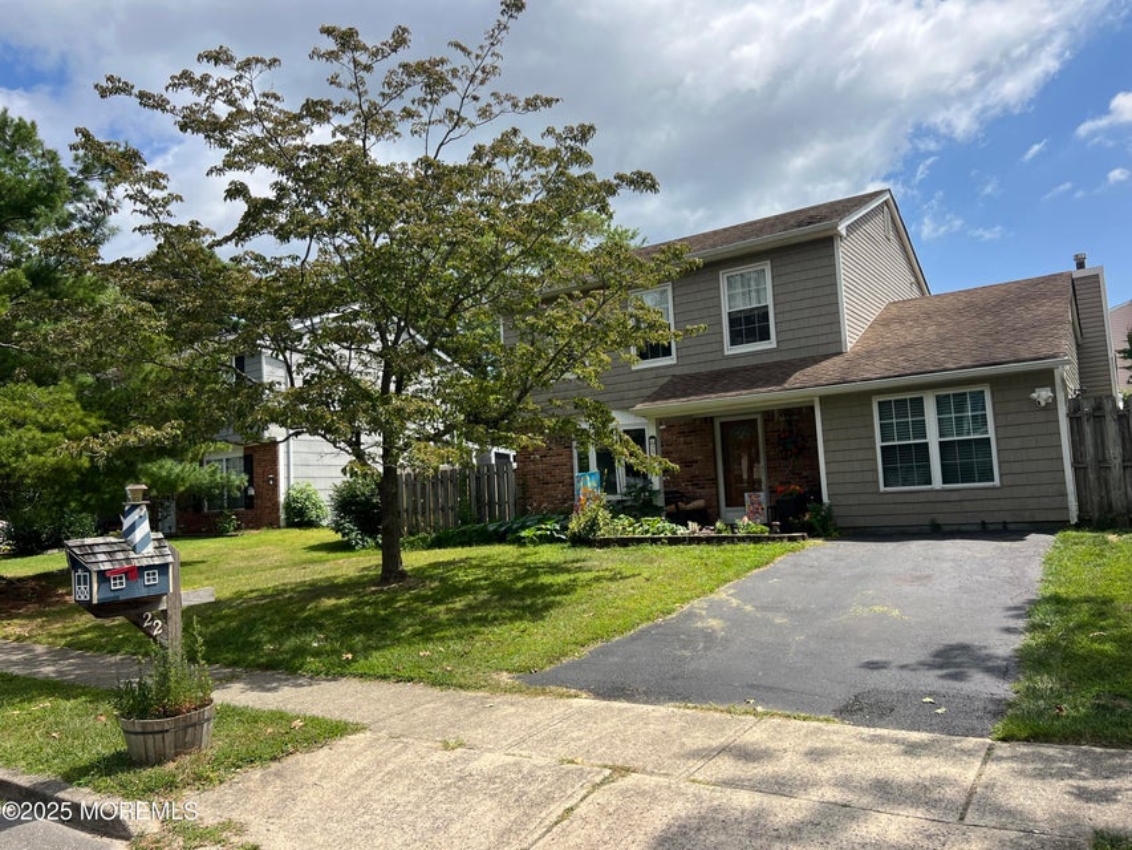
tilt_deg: +4.7
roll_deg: +2.6
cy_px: 425
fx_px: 850
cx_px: 566
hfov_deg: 67.3
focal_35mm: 26
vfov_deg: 53.1
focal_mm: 5.7
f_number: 1.5
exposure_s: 1/3356
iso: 50
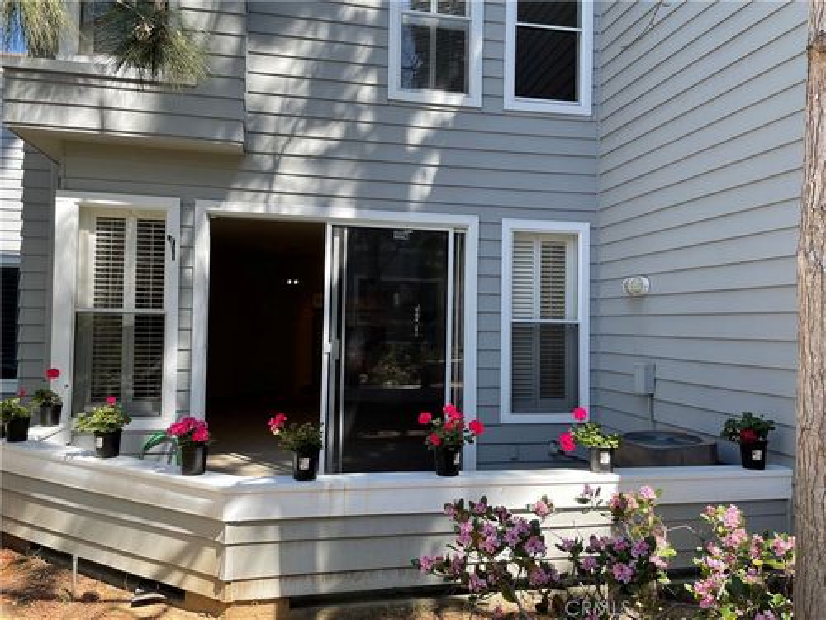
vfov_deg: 53.1
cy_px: 310
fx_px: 620
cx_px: 413
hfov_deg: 67.3
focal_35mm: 26
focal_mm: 4.2
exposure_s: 1/678
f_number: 1.6
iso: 32
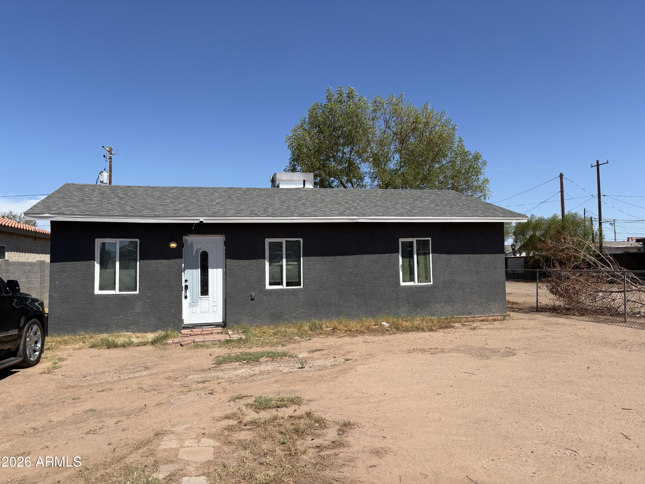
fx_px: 484
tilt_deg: +2.5
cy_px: 242
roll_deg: +1.4
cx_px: 322
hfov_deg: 67.3
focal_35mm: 26
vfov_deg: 53.1
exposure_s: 1/4082
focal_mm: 5.96
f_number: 1.6
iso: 50
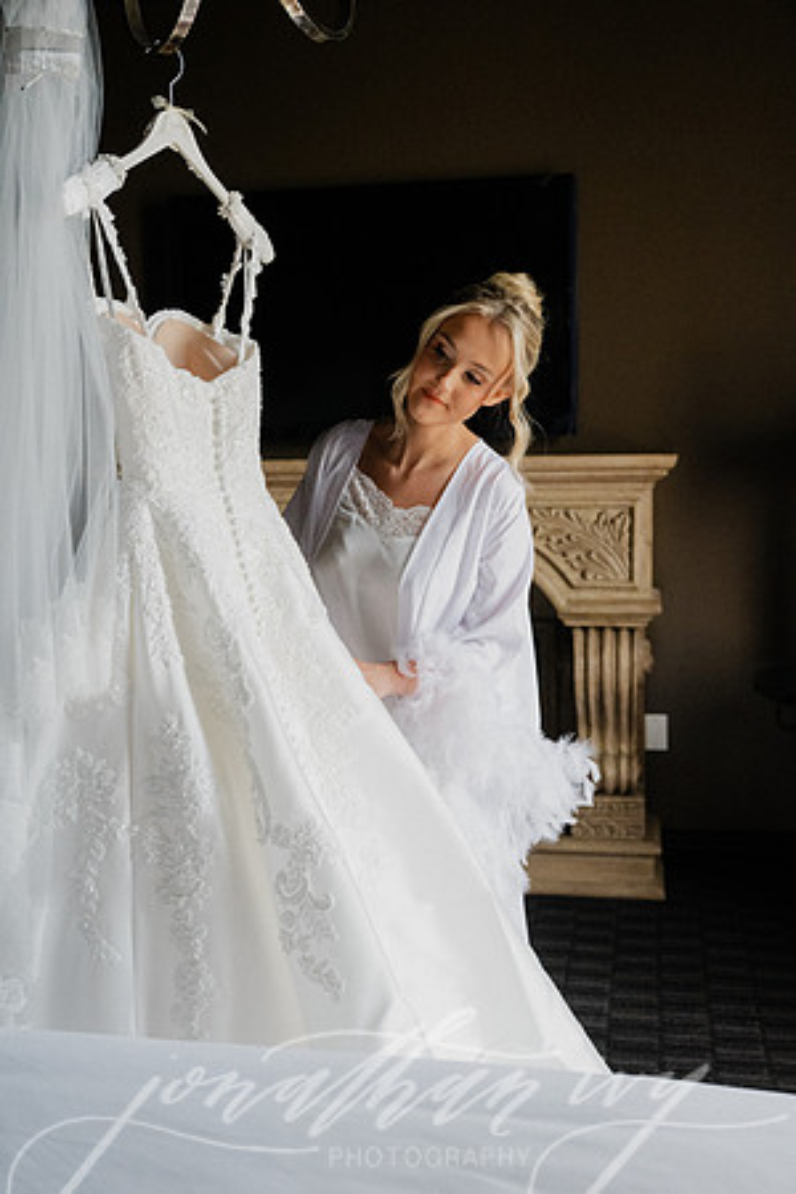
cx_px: 398
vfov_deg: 50.7
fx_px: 1260
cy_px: 597
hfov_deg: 35.1
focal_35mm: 38
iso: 6400
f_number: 4
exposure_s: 1/250
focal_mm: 38
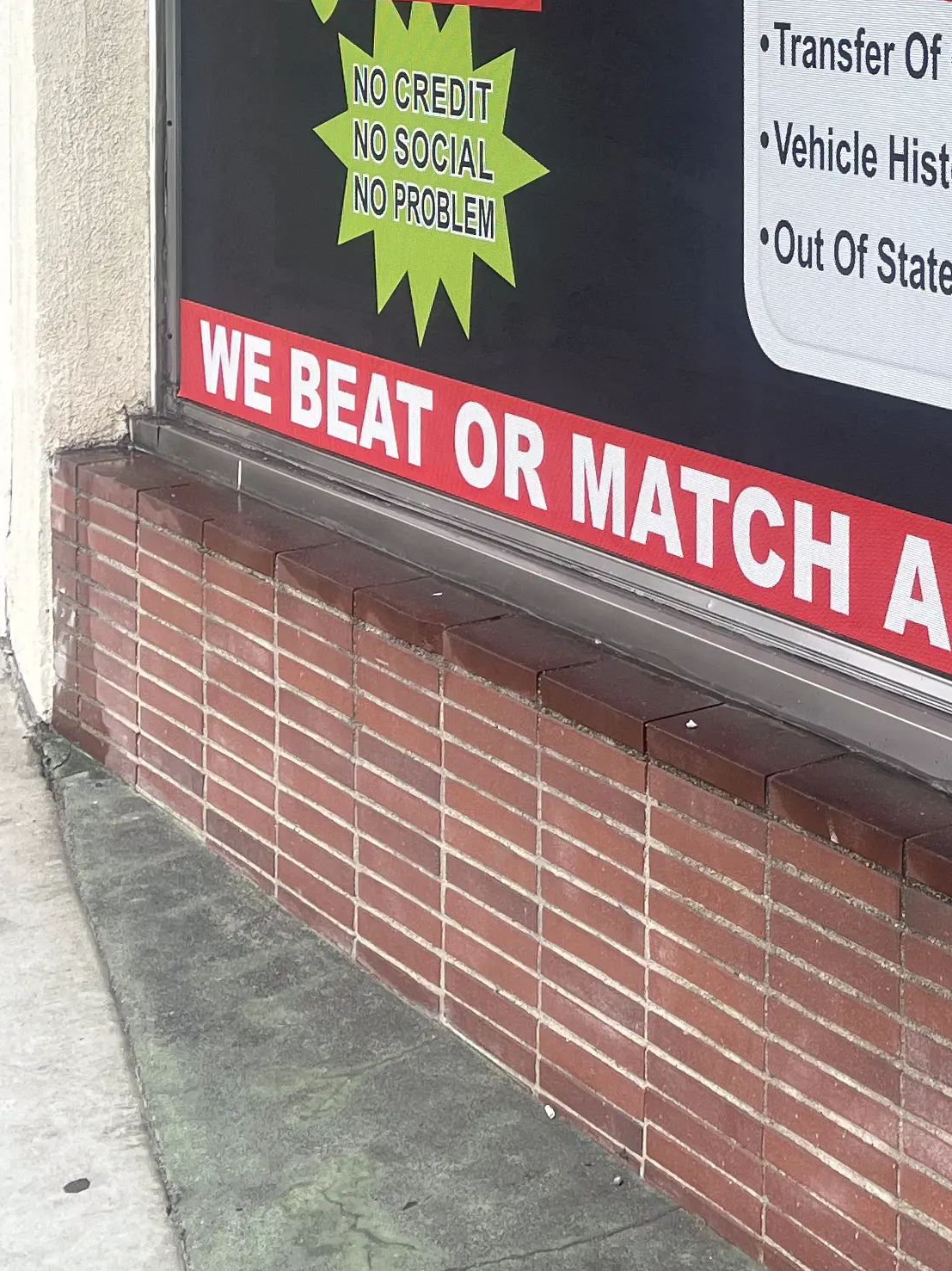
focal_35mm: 71
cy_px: 35
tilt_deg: -3.5
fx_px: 2605
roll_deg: -0.2
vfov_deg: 26.1
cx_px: 1236
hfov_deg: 19.2
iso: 50
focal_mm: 5.1
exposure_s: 1/1252
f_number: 1.6
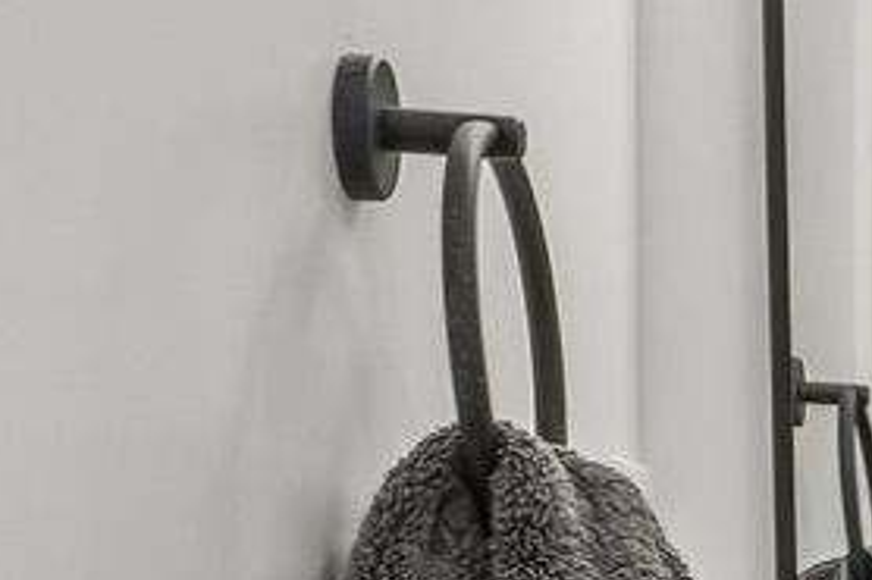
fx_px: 2871
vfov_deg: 11.3
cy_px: 704
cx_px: 2635
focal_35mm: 119
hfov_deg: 11.0
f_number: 8
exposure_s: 1/30
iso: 400
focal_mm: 11
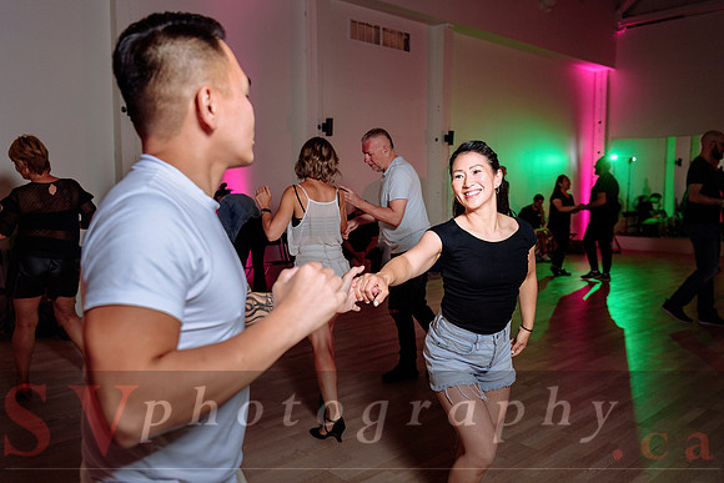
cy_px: 242
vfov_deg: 43.6
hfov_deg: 61.9
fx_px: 603
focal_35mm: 30
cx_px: 362
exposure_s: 1/125
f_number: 3.5
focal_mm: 30
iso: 800
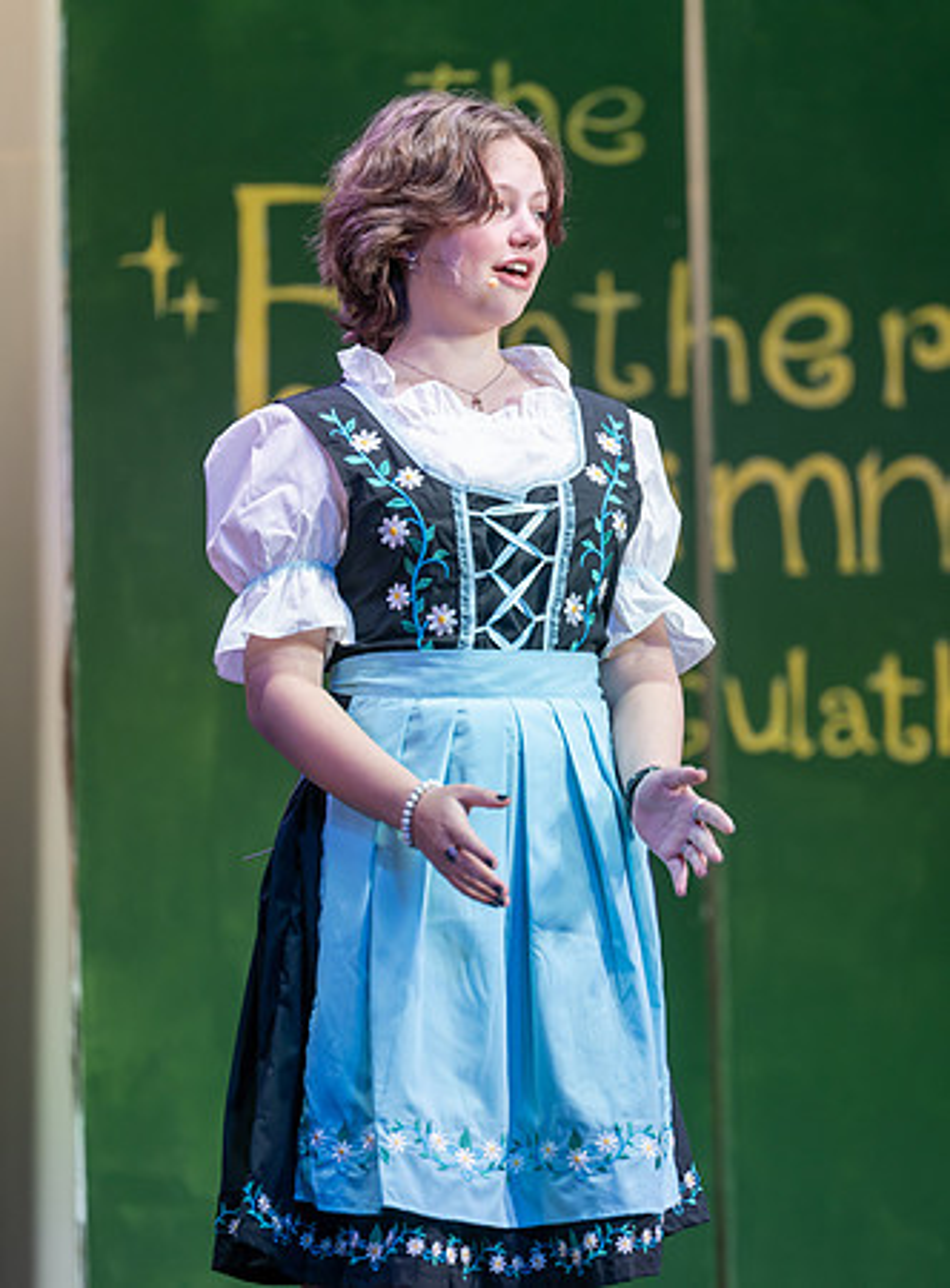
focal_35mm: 290
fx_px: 10725
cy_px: 644
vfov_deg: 6.9
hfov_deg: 5.1
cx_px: 631
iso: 500
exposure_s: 1/250
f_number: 2.8
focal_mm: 200
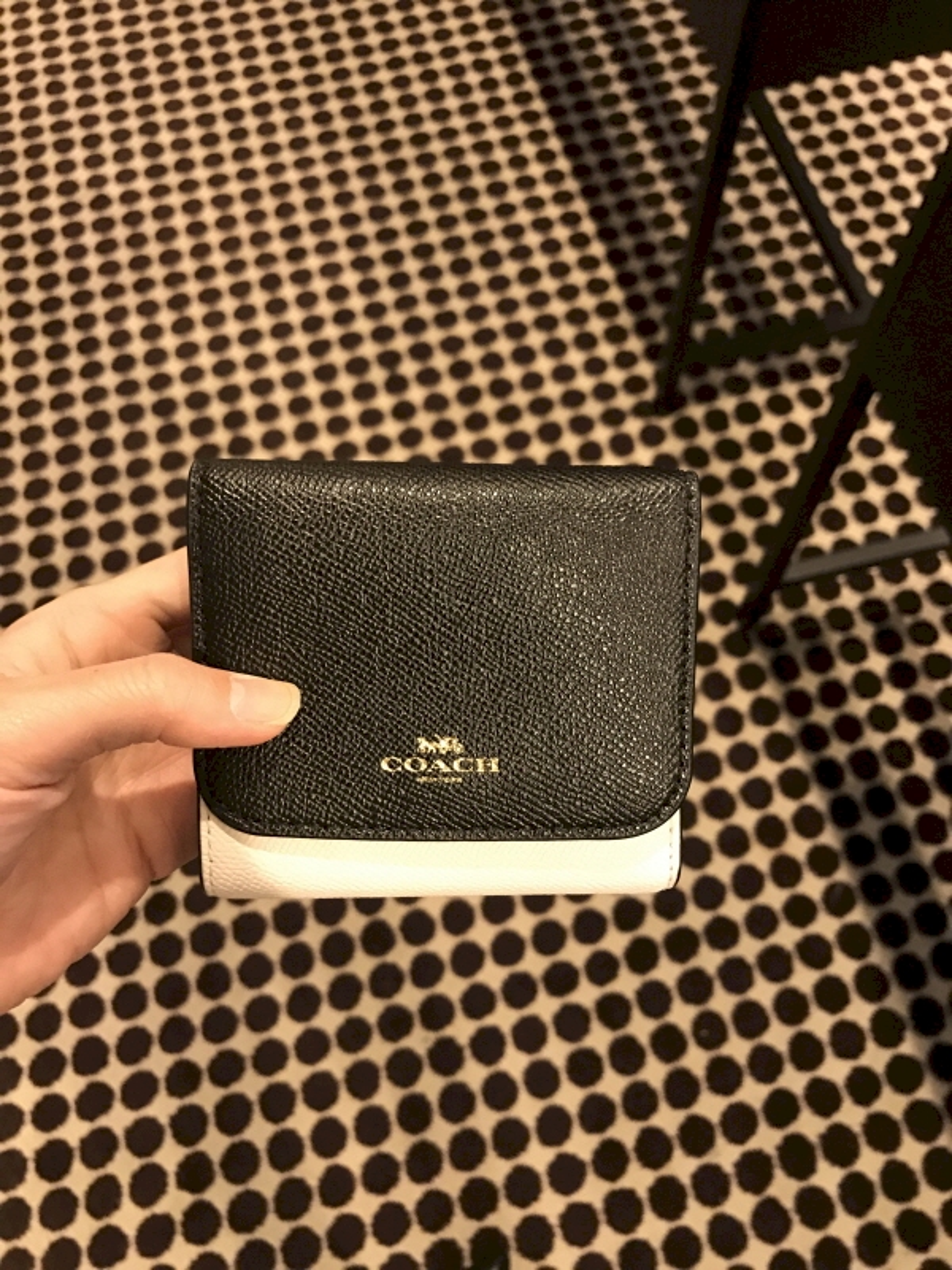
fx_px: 1027
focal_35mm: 28
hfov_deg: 49.7
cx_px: 476
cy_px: 635
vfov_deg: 63.4
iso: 64
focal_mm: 3.99
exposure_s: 1/15
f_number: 1.8
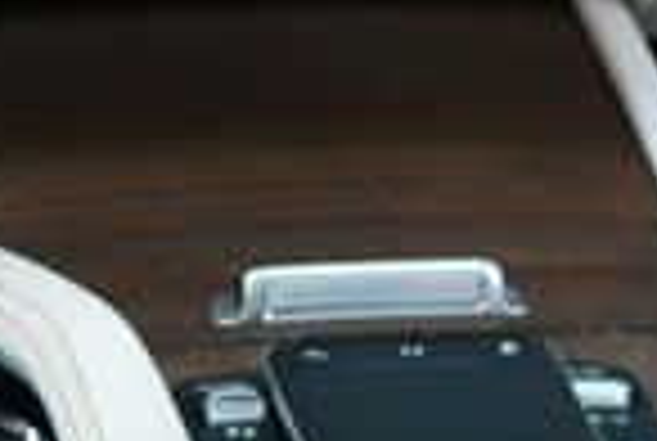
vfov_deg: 6.5
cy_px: -302
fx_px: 3840
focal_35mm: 210
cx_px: -320
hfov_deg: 9.5
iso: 800
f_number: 4
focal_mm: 24
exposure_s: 1/200
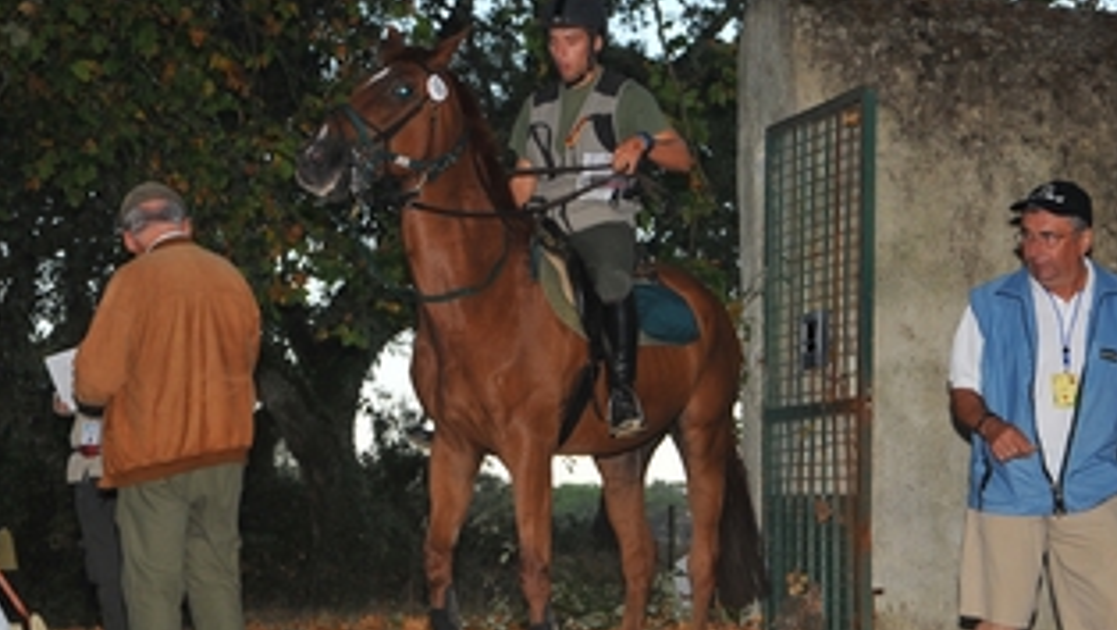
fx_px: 3200
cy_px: 329
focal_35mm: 108
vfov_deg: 11.2
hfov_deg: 19.8
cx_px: 548
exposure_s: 1/250
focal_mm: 48
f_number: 5
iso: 320
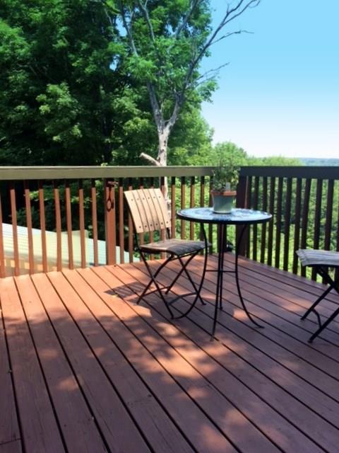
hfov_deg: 48.2
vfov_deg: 61.7
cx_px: 170
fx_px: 379
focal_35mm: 29
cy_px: 226
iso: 32
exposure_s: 1/507
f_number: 2.2
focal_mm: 4.15
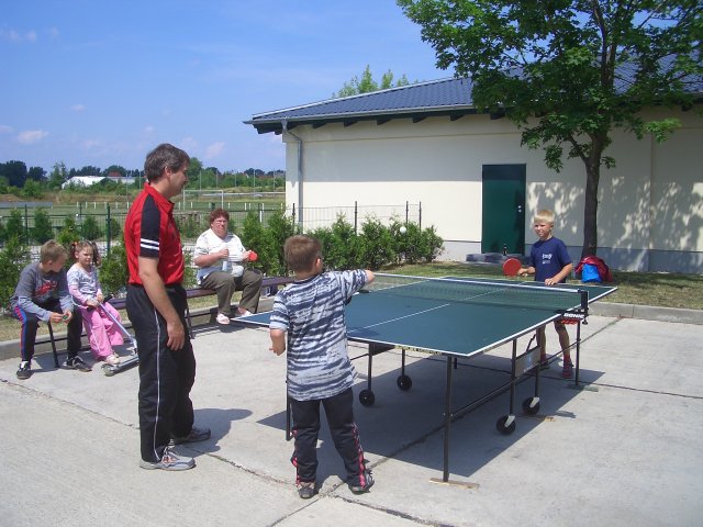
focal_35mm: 35
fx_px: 711
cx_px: 352
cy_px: 264
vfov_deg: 40.7
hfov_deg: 52.6
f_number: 4.3
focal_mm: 5.8
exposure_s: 1/640
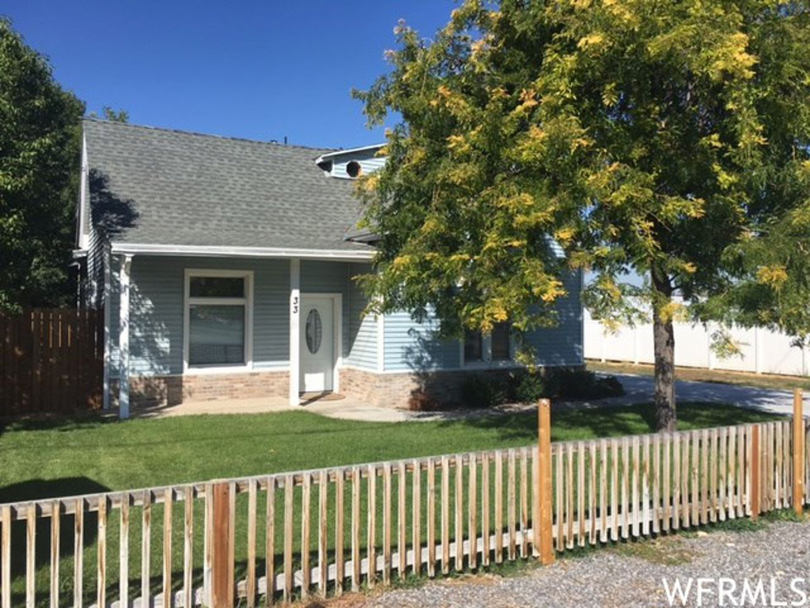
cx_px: 405
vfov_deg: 48.2
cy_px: 304
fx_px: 679
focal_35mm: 29
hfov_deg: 61.7
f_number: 2.2
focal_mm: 4.15
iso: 25
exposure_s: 1/1923
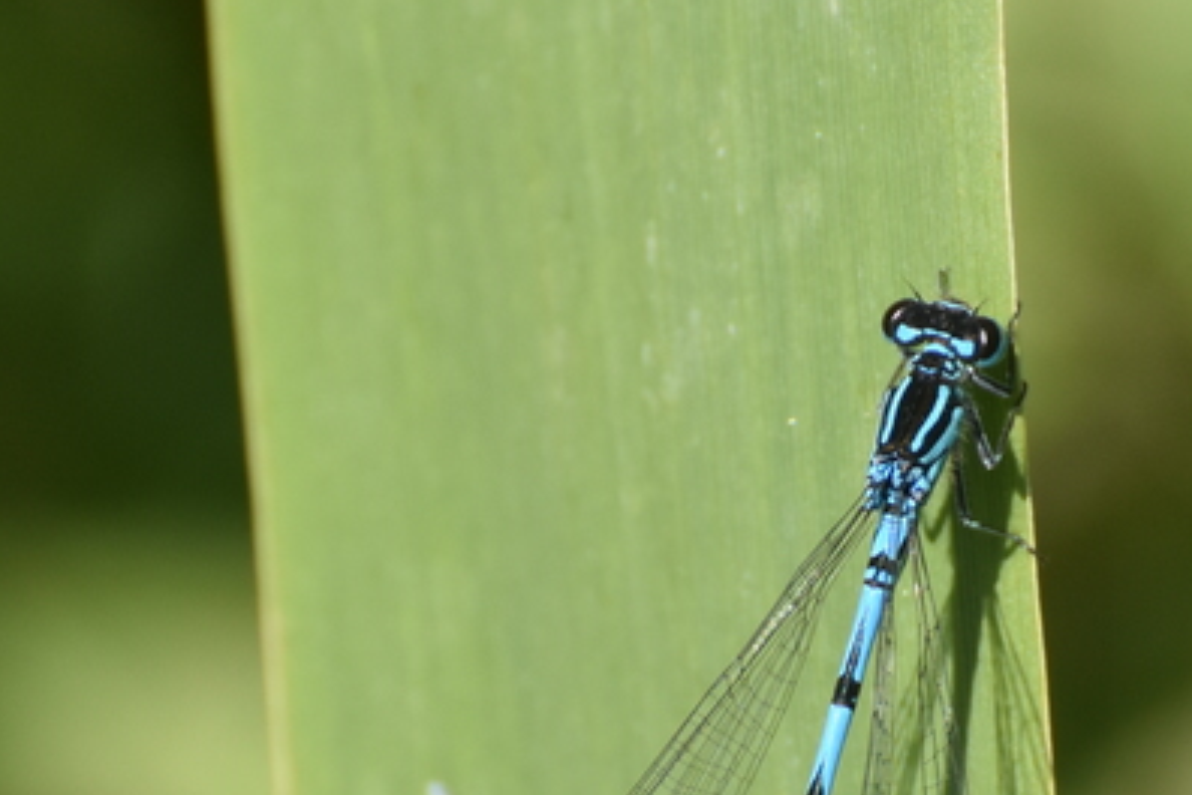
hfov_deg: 1.9
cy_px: 777
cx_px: 828
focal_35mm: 1090
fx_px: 36088
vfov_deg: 1.3
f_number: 8
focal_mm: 300
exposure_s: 1/1000
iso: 500
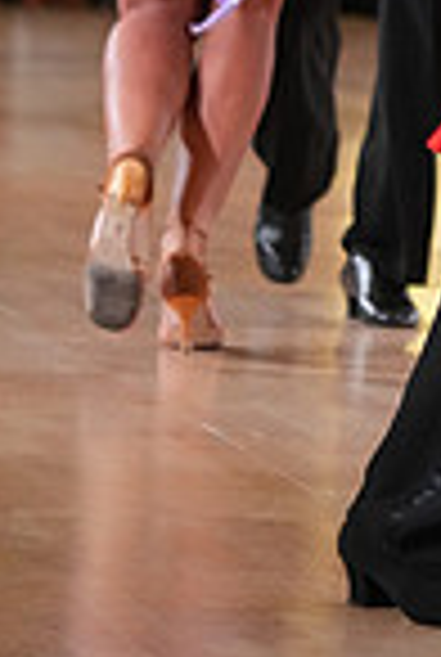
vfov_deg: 4.9
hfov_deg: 3.3
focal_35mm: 416
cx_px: 857
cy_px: -292
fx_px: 7607
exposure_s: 1/500
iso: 4000
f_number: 4
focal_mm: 105
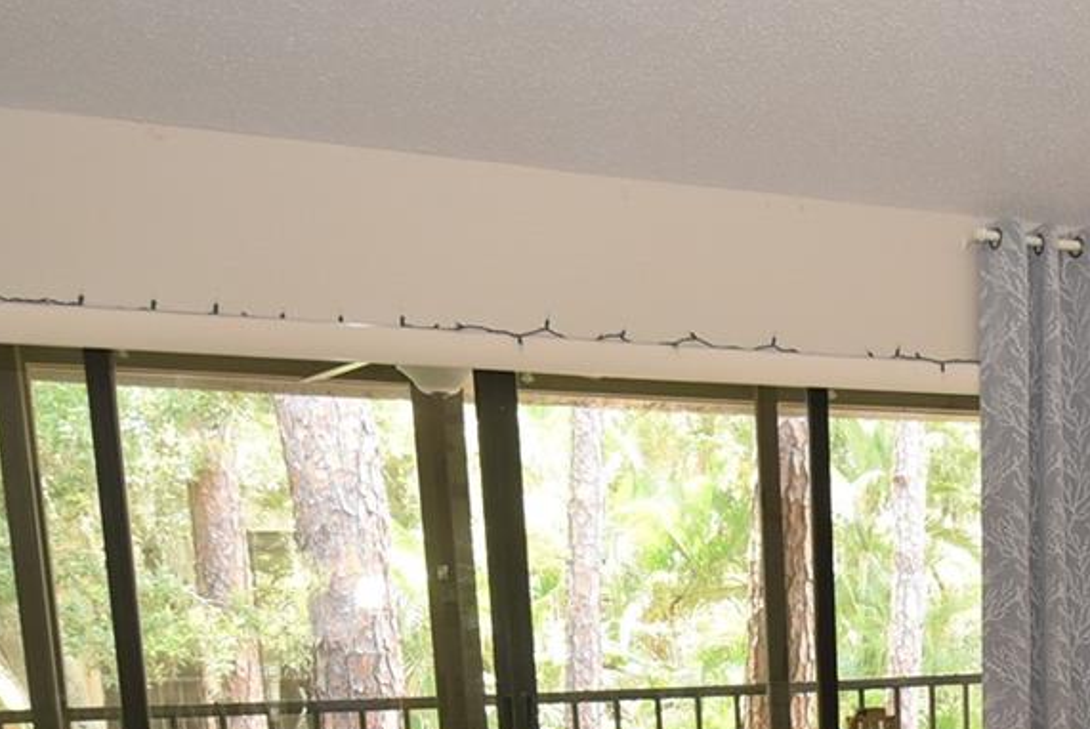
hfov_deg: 42.2
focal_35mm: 42
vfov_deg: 29.3
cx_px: 1002
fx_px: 1273
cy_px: 770
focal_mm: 10
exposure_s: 1/60
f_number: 3.5
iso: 800
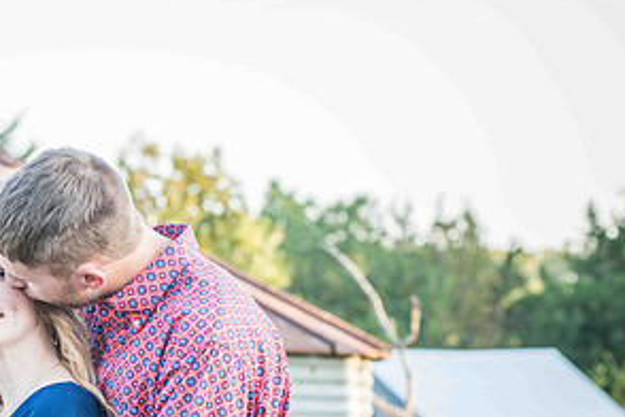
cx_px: 72
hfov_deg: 12.9
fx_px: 2743
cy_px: 365
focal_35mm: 158
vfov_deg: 8.7
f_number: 5.6
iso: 1600
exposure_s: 1/500
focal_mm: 80
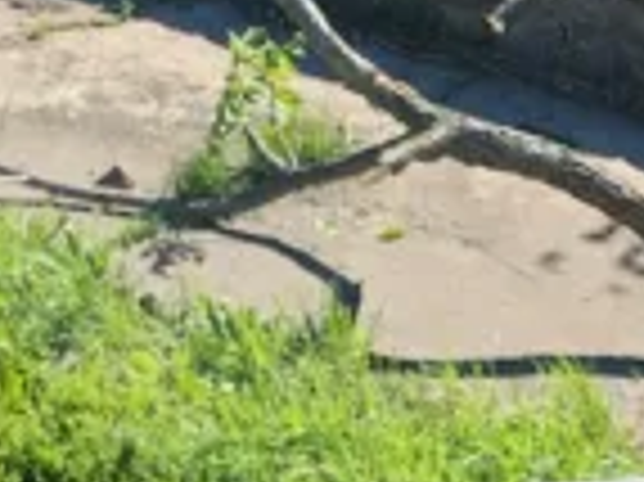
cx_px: 158
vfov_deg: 9.8
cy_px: -770
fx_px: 2398
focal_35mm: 129
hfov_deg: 15.2
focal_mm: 5.4
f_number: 1.8
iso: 20
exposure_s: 1/927
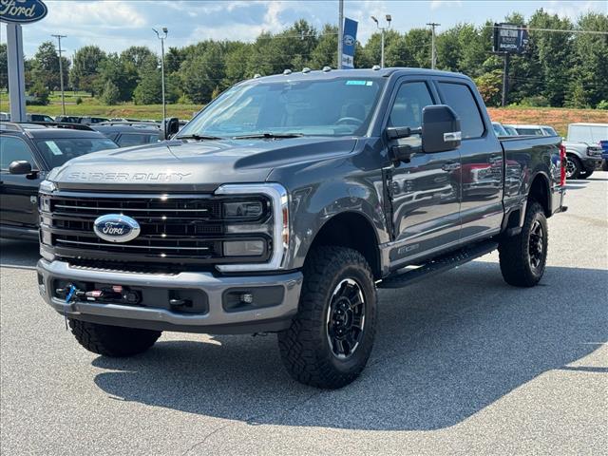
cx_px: 304
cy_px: 228
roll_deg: -2.0
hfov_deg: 39.7
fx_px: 843
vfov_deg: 30.3
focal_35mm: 48
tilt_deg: -7.4
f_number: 1.78
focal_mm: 6.76
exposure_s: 1/1724
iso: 64
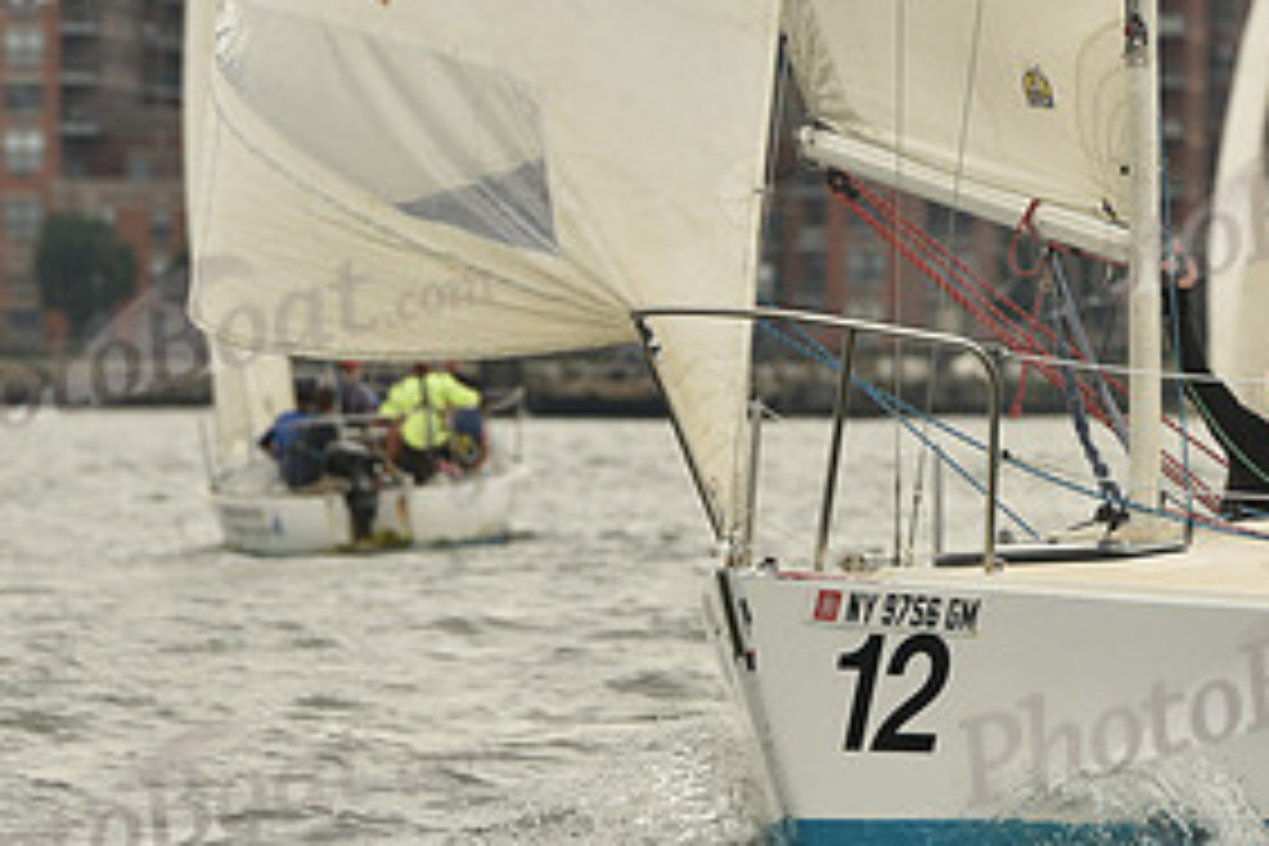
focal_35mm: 411
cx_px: 729
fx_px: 14487
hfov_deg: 5.0
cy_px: 520
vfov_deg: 3.3
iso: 320
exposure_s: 1/1600
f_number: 5.6
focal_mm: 200
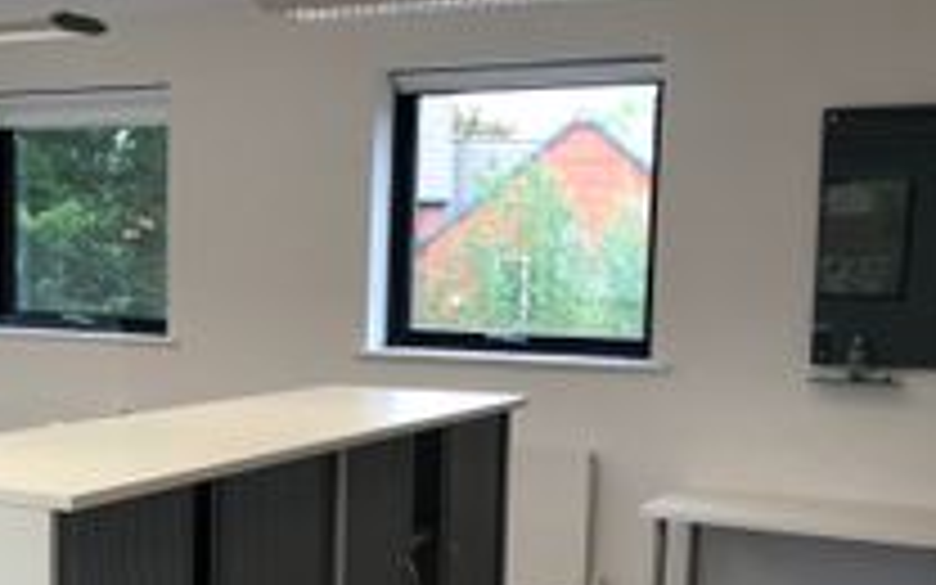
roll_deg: -0.1
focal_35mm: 57
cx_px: 207
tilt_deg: -6.5
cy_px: 418
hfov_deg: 34.7
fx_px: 1454
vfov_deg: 22.6
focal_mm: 3.99
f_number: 1.8
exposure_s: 1/100
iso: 40
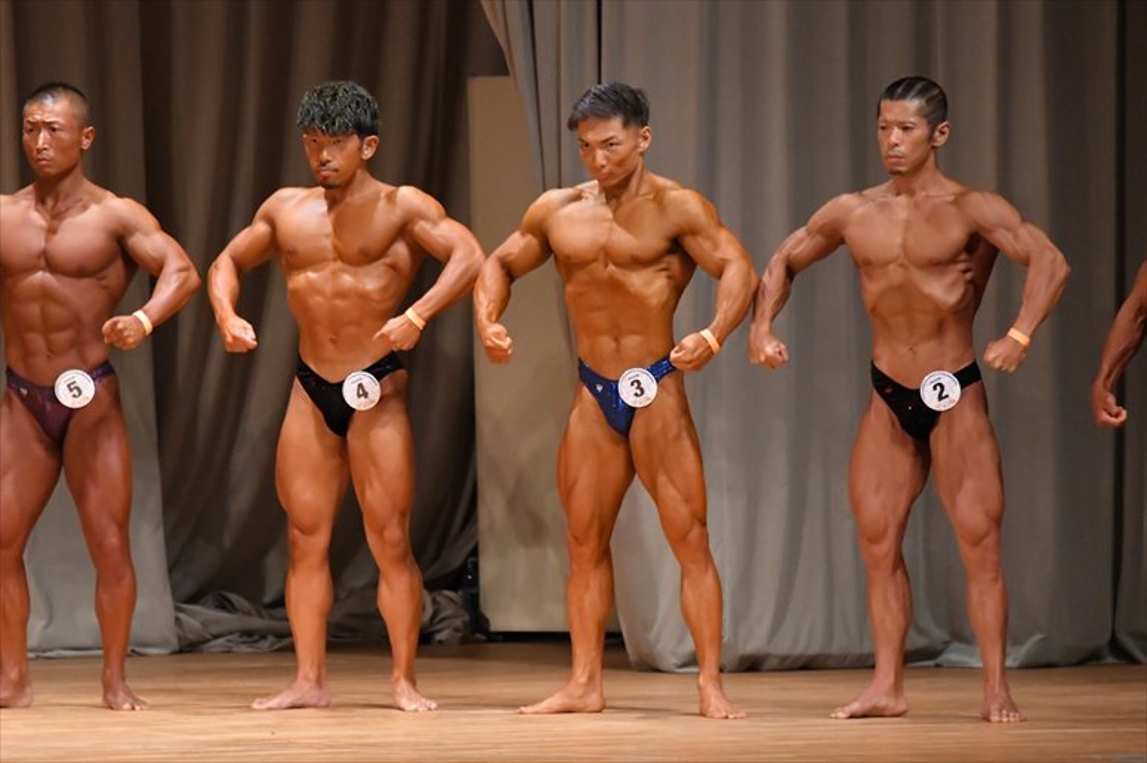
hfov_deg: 6.9
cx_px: 574
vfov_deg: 4.6
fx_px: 9554
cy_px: 382
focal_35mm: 300
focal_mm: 200
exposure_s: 1/400
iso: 7200
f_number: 5.6
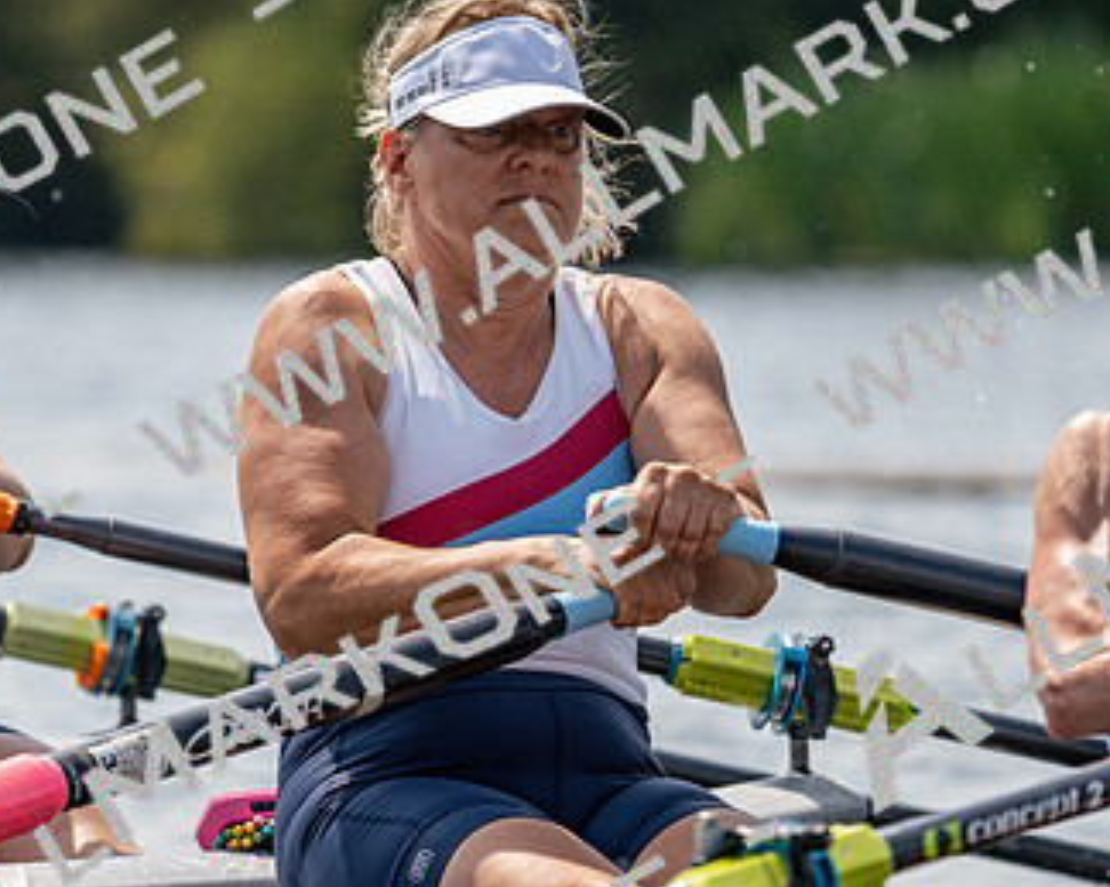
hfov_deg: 3.7
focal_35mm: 519
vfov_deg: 3.0
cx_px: 562
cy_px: 488
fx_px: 17045
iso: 200
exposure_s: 1/1600
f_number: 6.3
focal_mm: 309
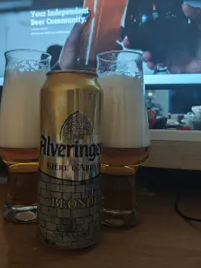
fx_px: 240
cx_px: 78
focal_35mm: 31
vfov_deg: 58.0
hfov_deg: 45.2
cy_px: 111
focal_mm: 5.56
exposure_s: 1/12
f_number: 1.88
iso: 466
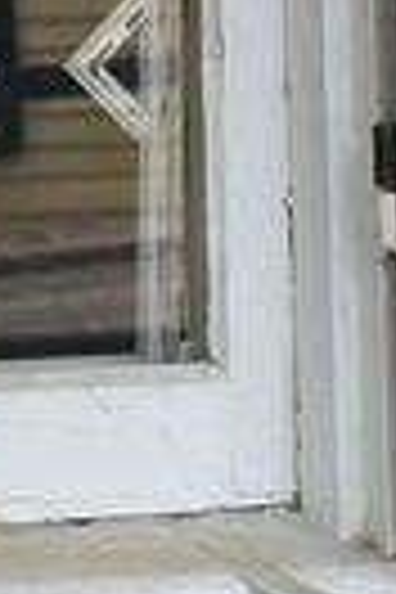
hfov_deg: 4.7
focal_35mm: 291
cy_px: -630
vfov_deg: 6.8
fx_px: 4801
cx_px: -400
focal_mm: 40
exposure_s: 1/80
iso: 125
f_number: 5.6
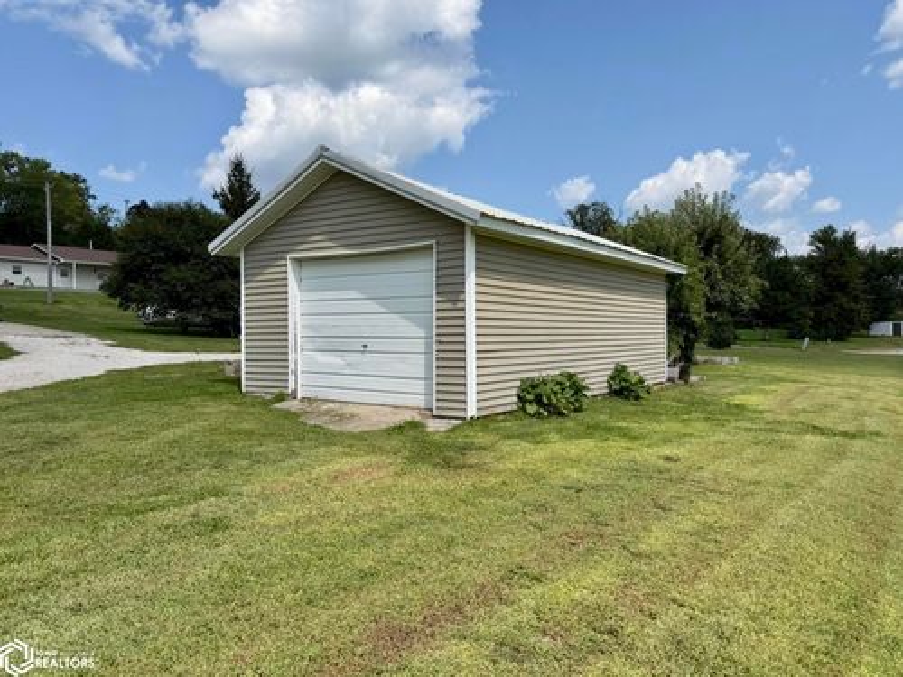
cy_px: 338
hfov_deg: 71.6
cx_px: 452
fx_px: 626
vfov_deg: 56.8
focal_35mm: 24
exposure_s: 1/5714
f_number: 1.78
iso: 80
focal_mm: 6.76
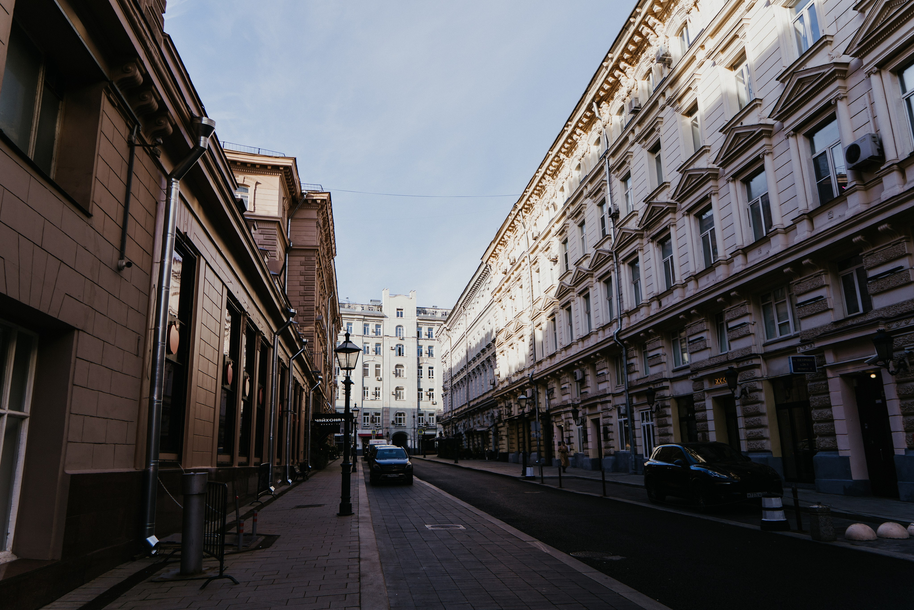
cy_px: 305
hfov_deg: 70.2
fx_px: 650
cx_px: 457
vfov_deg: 50.2
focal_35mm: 26
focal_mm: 25
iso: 125
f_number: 4
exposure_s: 1/500
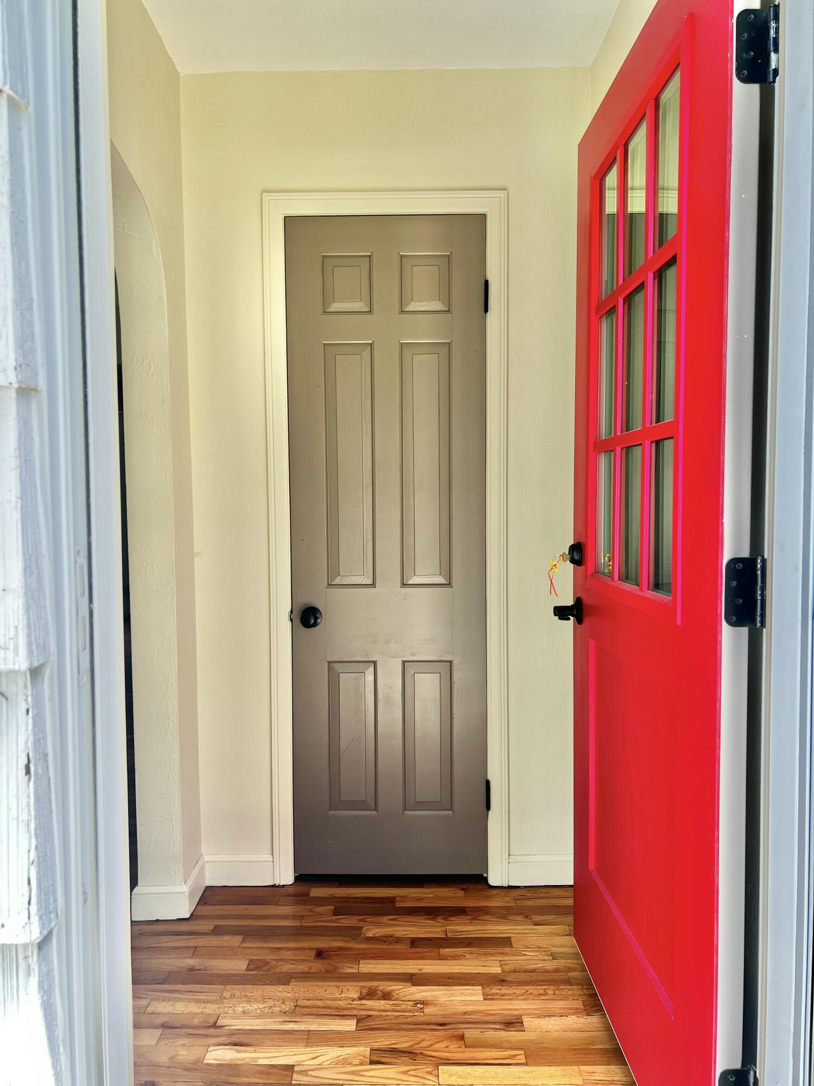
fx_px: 815
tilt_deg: -3.2
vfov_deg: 67.3
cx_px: 407
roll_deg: +0.0
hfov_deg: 53.1
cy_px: 543
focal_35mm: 26
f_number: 1.5
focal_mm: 5.7
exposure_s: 1/150
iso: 32
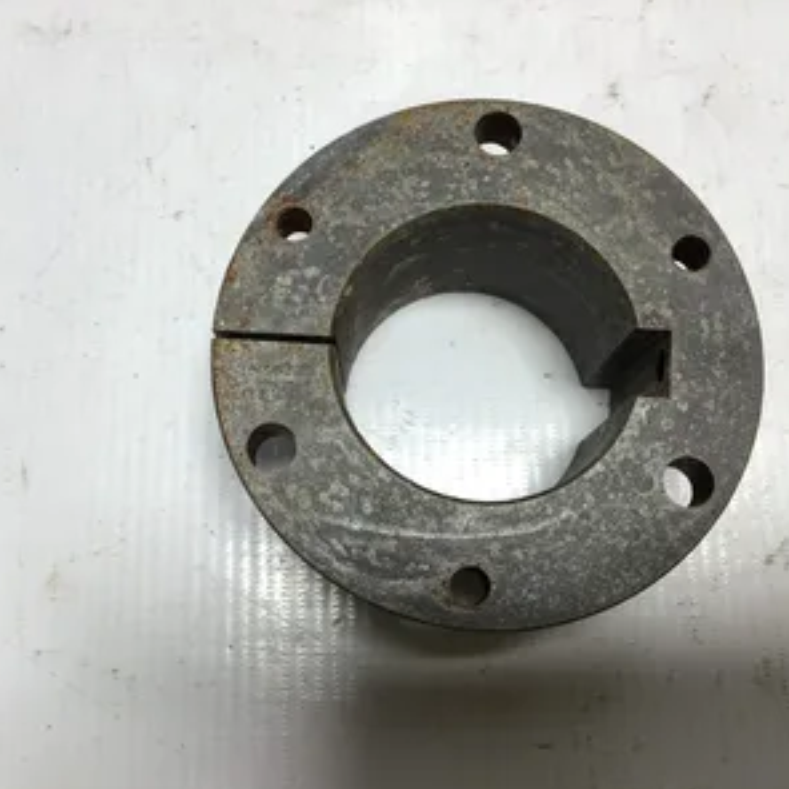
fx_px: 954
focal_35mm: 37
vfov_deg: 44.9
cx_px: 389
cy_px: 397
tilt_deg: -78.1
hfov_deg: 44.9
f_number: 2.4
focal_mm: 3.3
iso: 25
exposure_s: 1/120
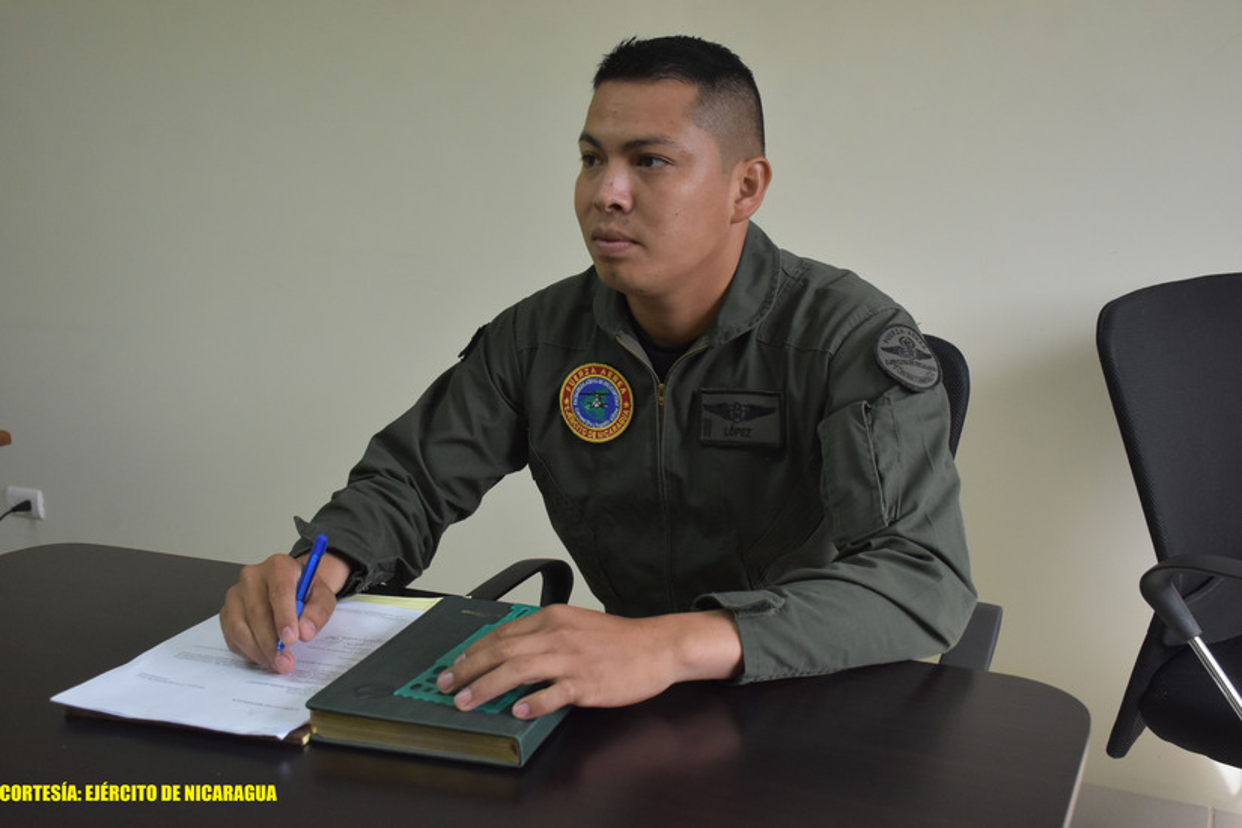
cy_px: 414
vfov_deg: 34.2
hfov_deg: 49.6
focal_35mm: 39
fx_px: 1345
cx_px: 621
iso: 2000
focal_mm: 26
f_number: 5.6
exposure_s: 1/125
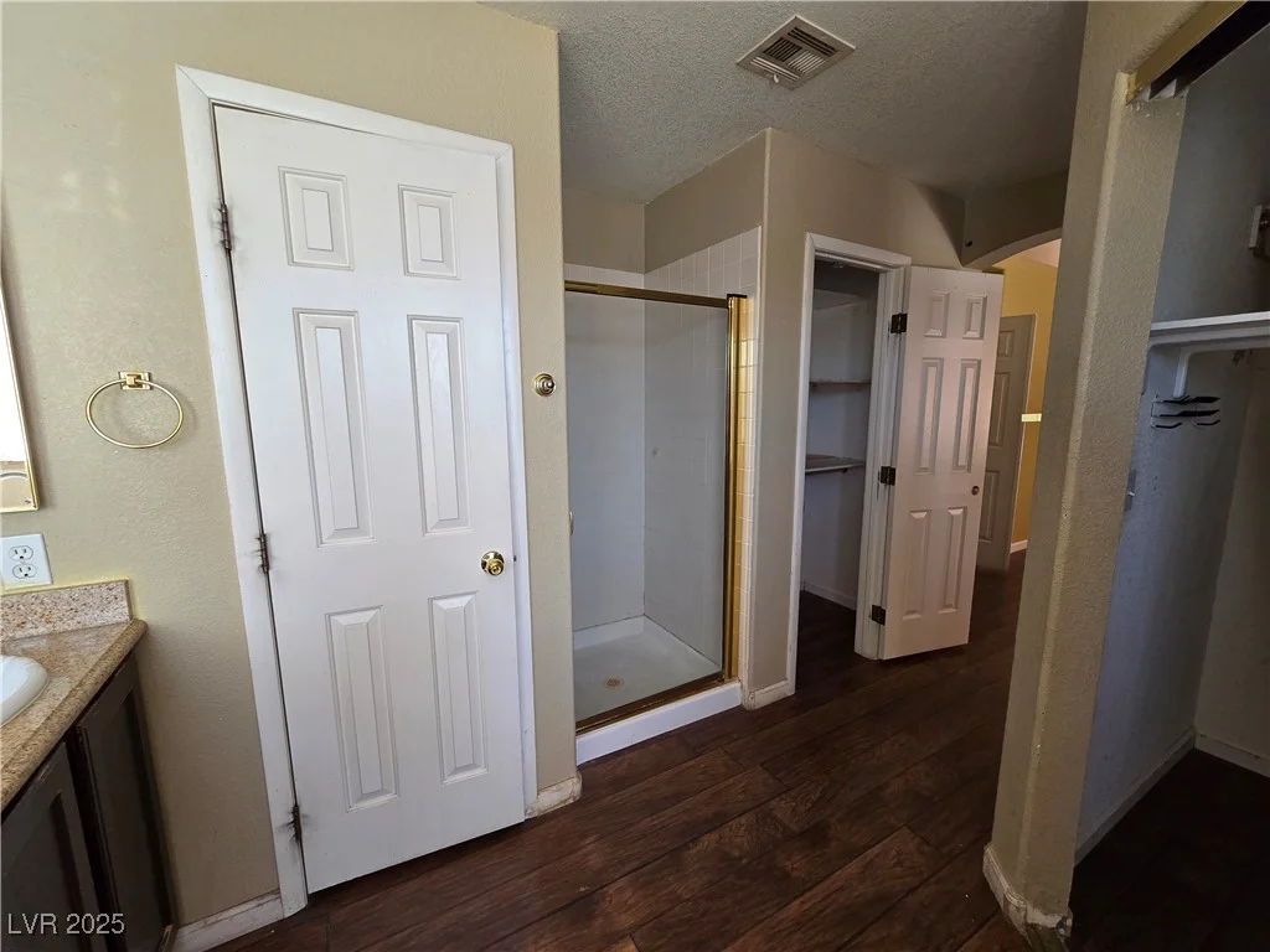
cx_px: 635
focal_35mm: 13
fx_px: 477
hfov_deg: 106.2
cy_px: 476
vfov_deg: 89.9
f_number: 2.2
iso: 200
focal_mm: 2.2
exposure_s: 1/100
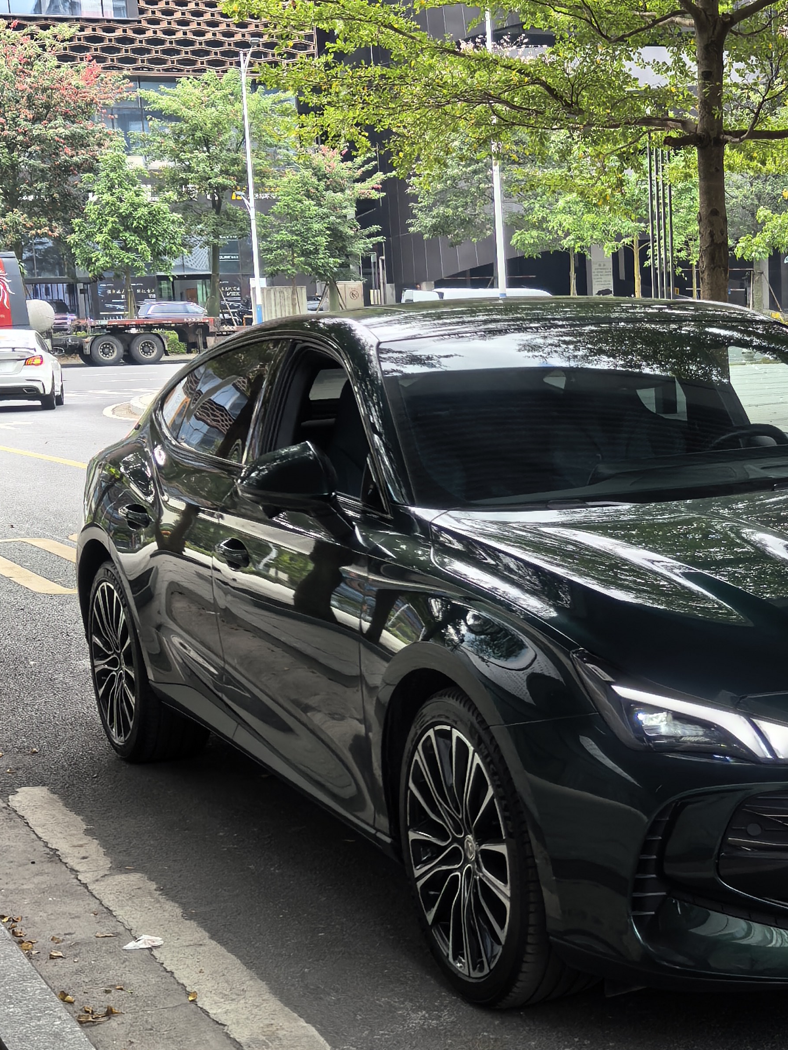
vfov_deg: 29.7
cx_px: 671
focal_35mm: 65
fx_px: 1973
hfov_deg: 22.2
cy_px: 663
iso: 50
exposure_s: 1/752
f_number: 1.6
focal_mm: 5.34
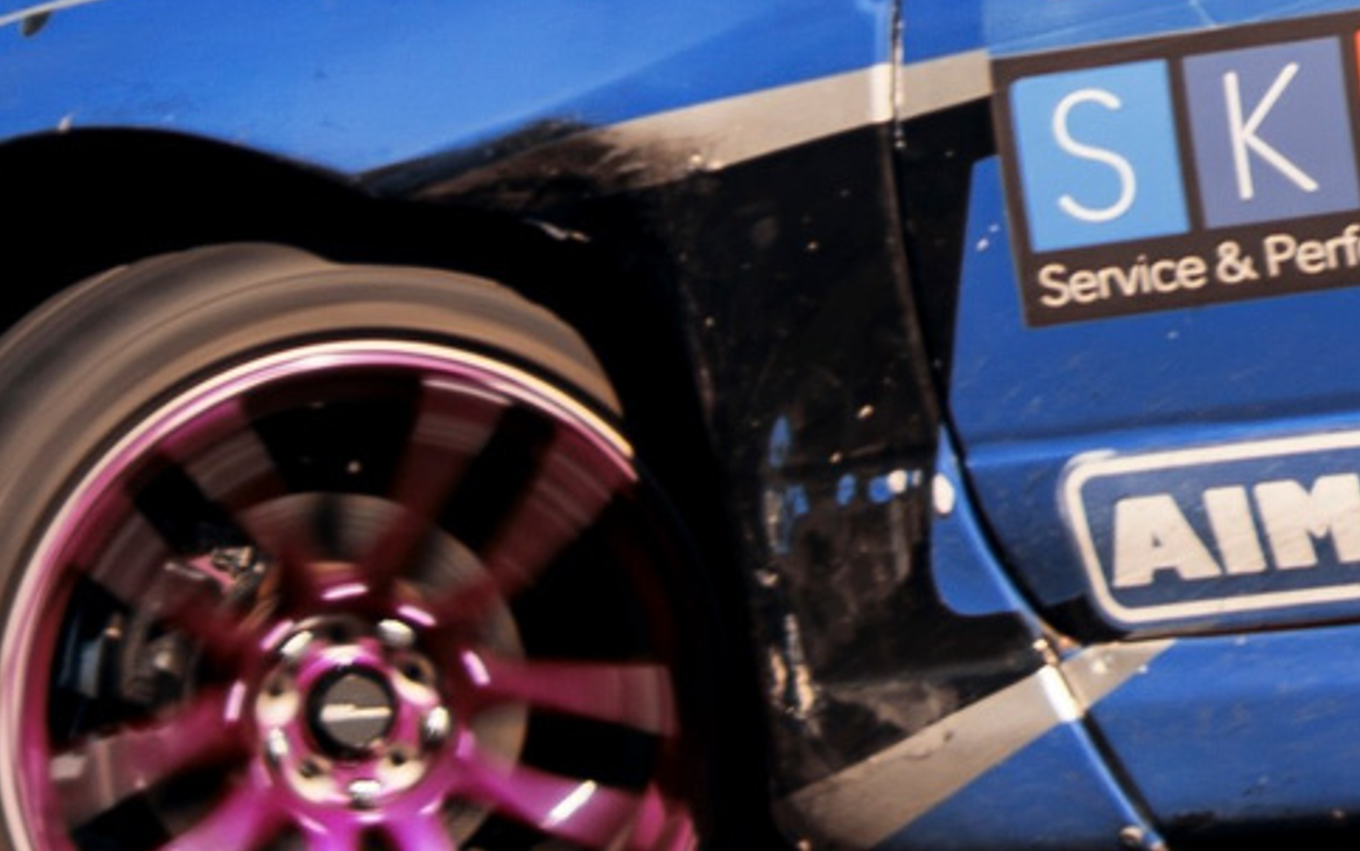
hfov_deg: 4.1
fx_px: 18942
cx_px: 2015
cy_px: 62
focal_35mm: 511
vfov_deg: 2.6
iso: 100
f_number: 1.8
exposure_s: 1/125
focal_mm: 85
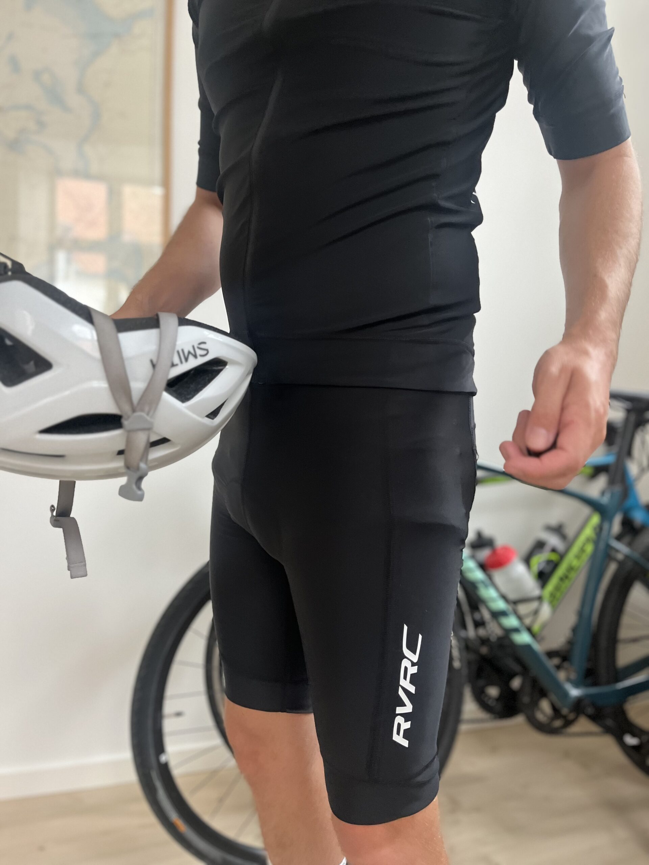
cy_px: 432
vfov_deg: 67.3
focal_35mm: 26
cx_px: 324
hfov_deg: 53.1
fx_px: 650
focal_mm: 5.1
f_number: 1.6
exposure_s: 1/60
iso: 320
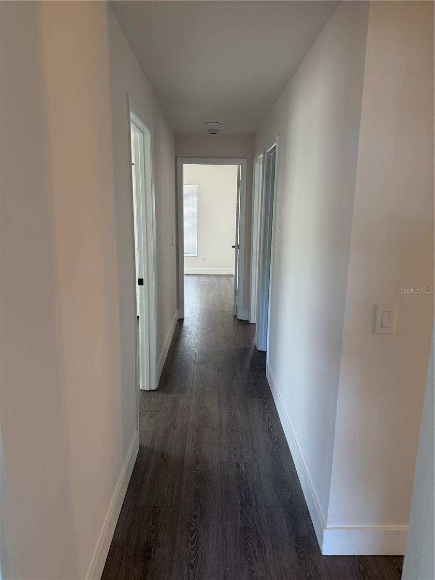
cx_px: 218
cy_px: 290
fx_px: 402
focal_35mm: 24
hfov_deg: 56.8
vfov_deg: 71.6
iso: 320
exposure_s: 1/120
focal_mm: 6.76
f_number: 1.78
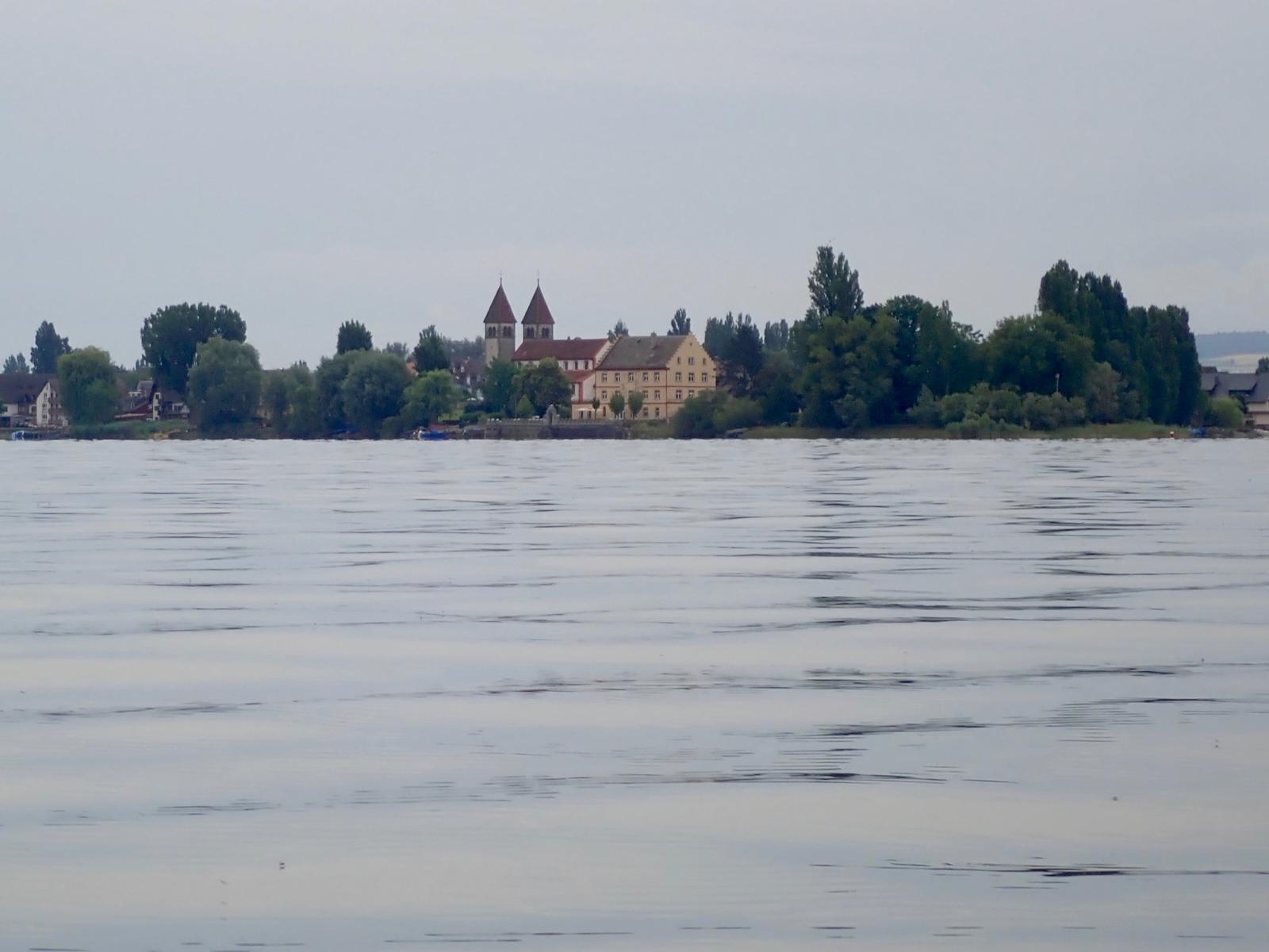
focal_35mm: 100
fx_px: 3666
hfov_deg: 19.6
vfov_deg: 14.8
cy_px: 476
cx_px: 634
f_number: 4.9
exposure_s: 1/250
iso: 100
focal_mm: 18
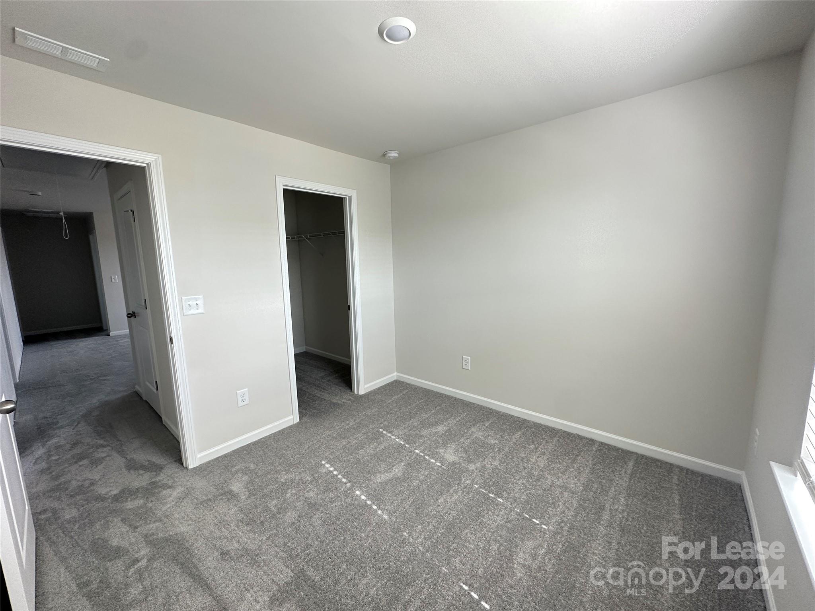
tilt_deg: -8.9
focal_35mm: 14
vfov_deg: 85.7
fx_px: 330
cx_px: 408
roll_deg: +0.6
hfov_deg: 102.1
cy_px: 306
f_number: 2.2
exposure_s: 1/99
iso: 160
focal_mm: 2.22
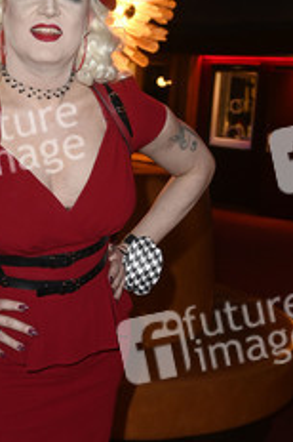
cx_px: 42
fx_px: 845
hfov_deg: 19.4
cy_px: 244
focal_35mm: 69
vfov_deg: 29.3
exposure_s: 1/50
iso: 1000
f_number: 5
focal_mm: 40
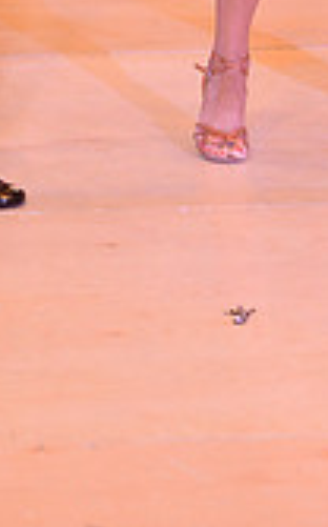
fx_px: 4158
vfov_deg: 7.1
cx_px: 147
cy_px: -297
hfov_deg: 4.5
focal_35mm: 290
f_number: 4.5
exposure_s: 1/250
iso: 2500
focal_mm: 82
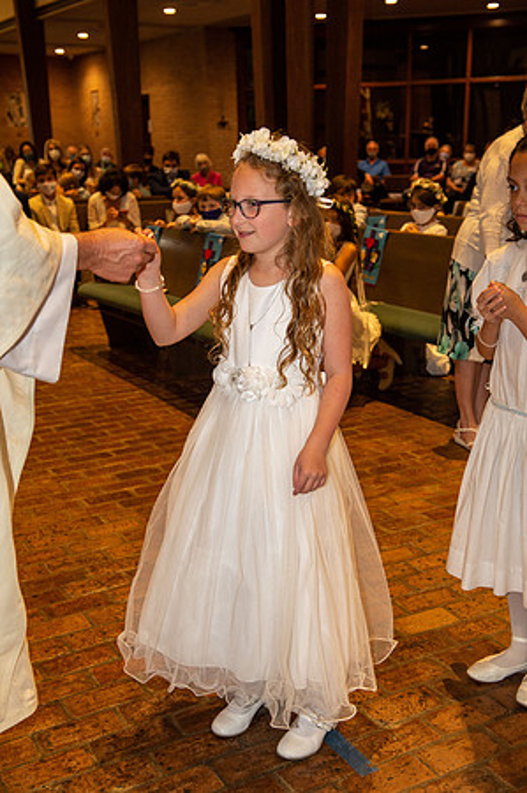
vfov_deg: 43.6
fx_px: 990
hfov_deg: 29.8
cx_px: 264
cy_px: 396
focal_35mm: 45
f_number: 5
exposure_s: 1/125
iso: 1600
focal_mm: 45
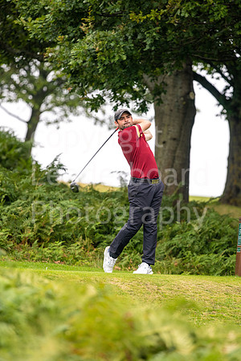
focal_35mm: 300
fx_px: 3012
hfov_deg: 4.6
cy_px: 180
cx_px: 120
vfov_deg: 6.9
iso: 160
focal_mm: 300
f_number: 5
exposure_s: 1/320
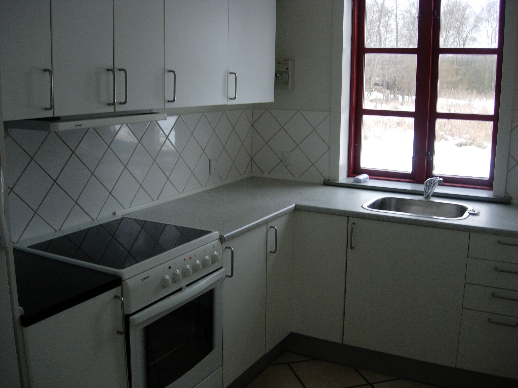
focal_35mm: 38
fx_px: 569
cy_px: 194
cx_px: 259
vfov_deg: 37.7
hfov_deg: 49.0
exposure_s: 1/47.9
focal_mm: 7.8
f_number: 2.8
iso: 64
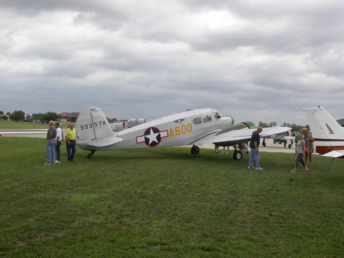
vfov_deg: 37.7
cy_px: 129
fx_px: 378
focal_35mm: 38
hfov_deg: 49.0
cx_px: 172
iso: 100
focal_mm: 7.85
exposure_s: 1/268
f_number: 6.7
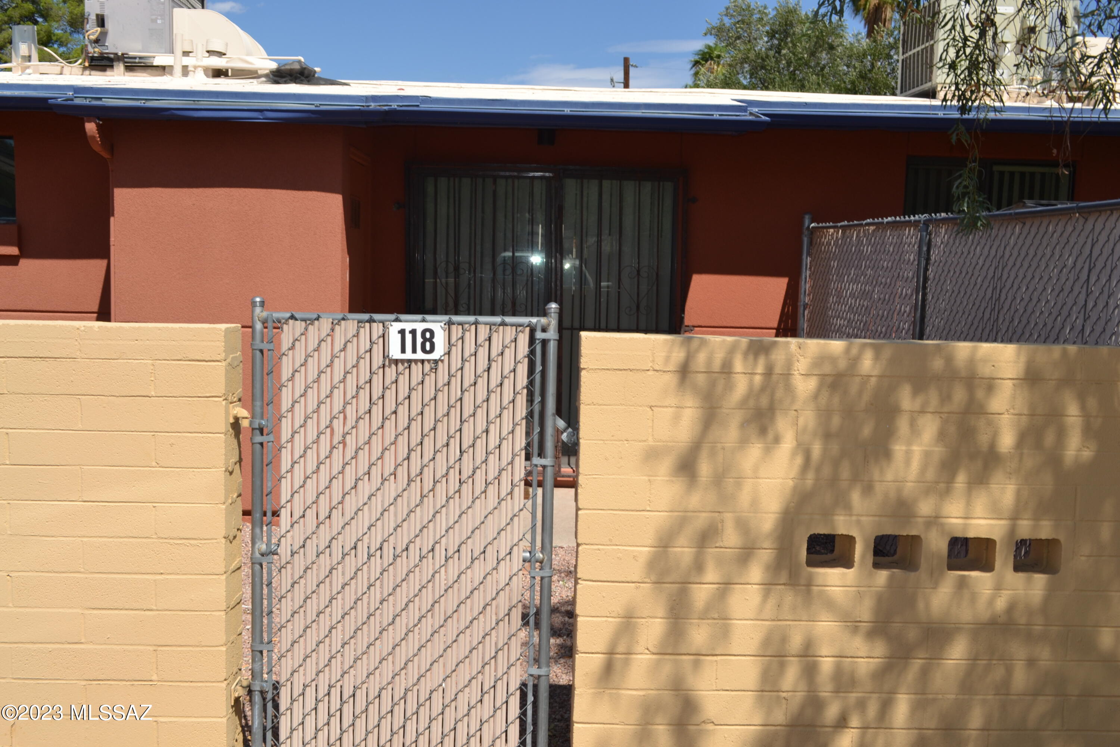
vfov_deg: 36.9
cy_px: 374
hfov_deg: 53.1
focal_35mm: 36
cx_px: 560
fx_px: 1120
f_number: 10
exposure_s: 1/200
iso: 100
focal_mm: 24
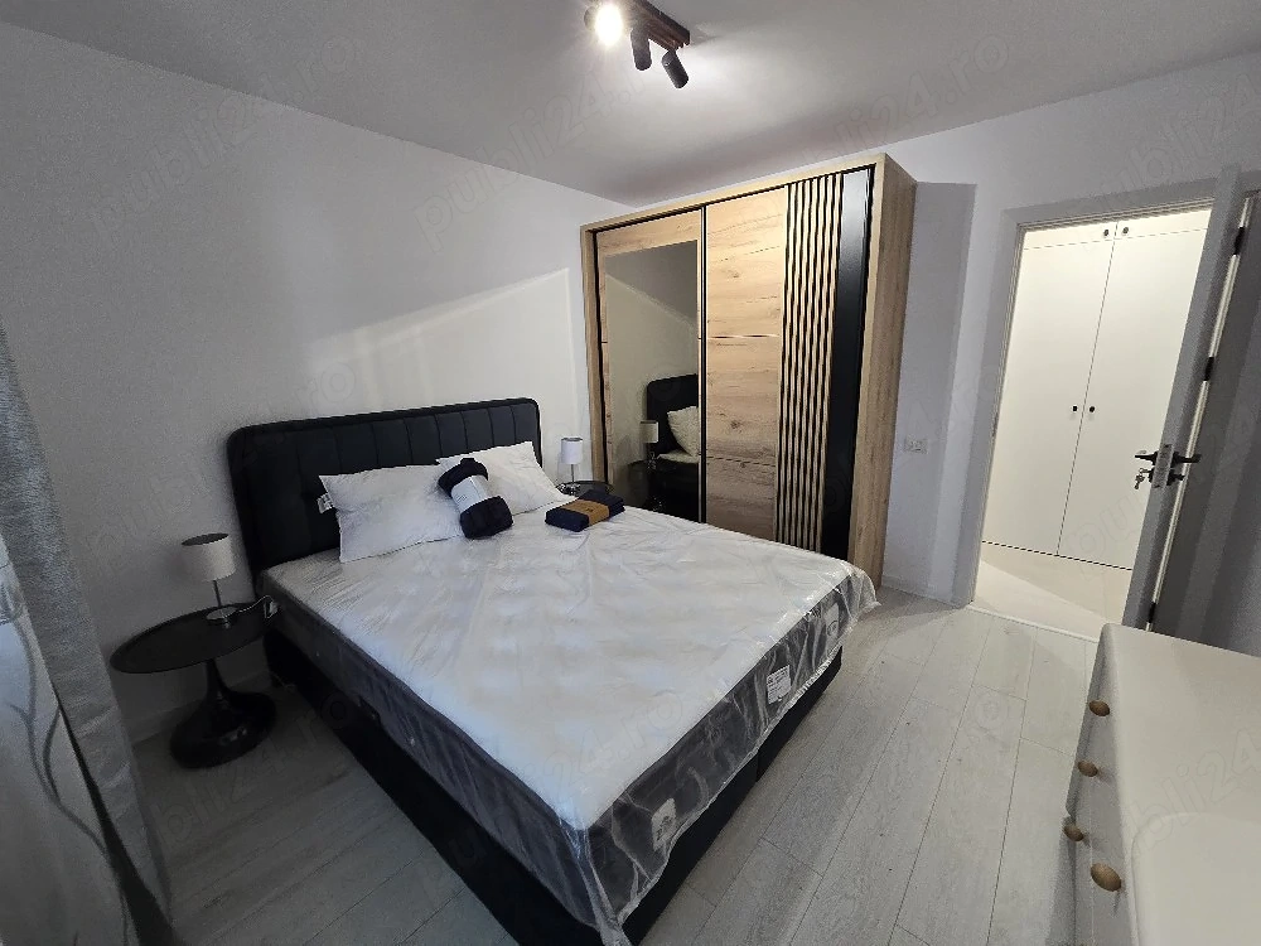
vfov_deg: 89.9
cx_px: 630
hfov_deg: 106.2
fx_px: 474
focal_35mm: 13
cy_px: 473
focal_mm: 2.2
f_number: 2.2
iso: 160
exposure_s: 1/50.3
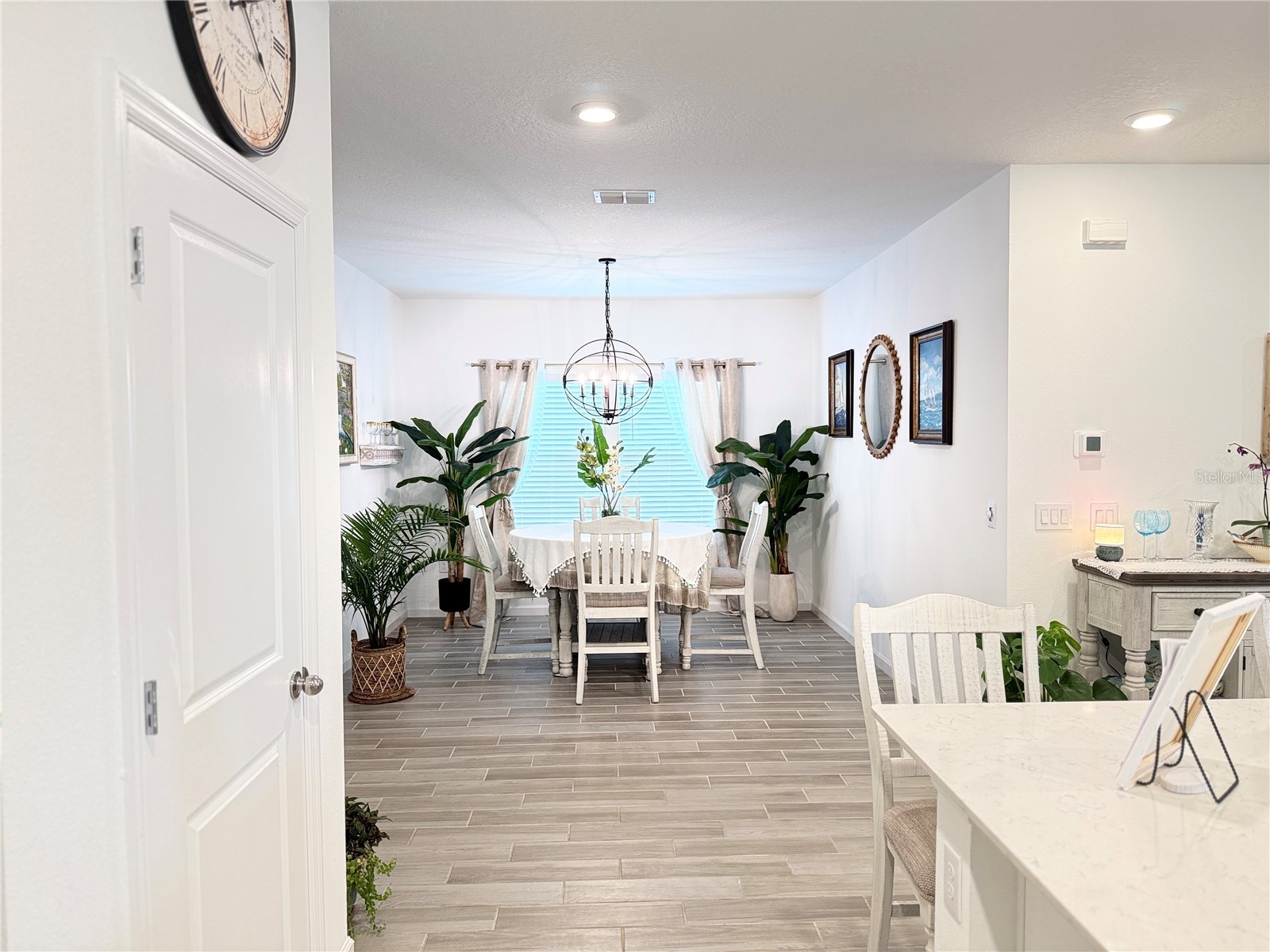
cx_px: 635
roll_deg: +0.0
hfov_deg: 71.6
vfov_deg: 56.8
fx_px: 881
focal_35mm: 24
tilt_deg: -2.0
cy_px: 476
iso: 320
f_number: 1.78
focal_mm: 6.76
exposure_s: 1/60
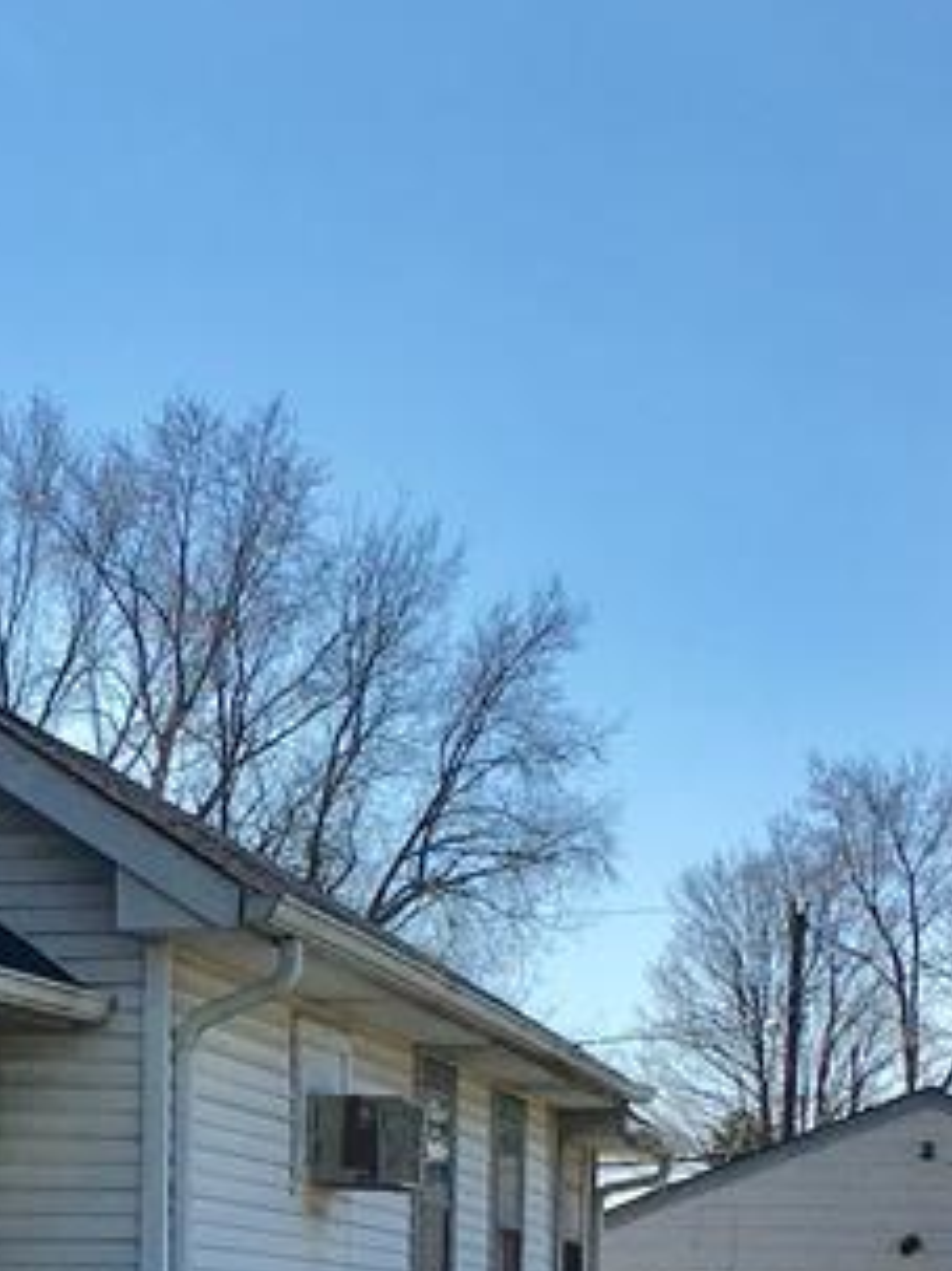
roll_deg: -1.6
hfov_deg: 14.9
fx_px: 3596
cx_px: 34
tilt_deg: -1.5
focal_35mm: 98
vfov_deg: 19.1
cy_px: 1430
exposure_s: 1/1789
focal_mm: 4.15
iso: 25
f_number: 2.2
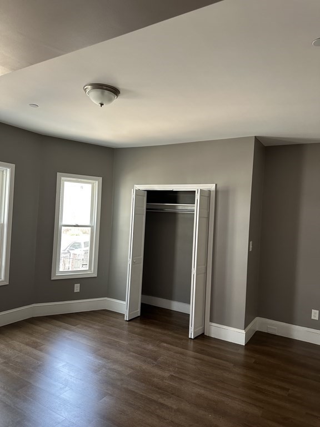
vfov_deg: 71.6
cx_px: 160
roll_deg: -2.7
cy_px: 214
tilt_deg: +1.4
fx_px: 296
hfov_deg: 56.8
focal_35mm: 24
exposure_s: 1/60
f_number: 1.78
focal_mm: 6.86
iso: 160
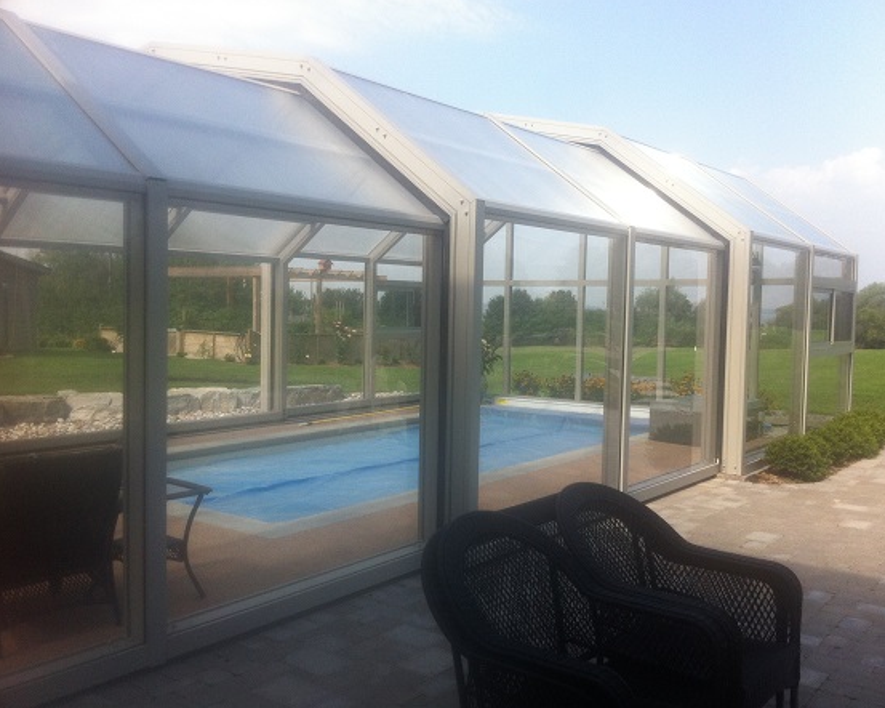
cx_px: 471
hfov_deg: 49.1
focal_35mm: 37
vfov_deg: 40.1
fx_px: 969
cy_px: 352
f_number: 2.8
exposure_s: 1/887
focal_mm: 3.85
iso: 80
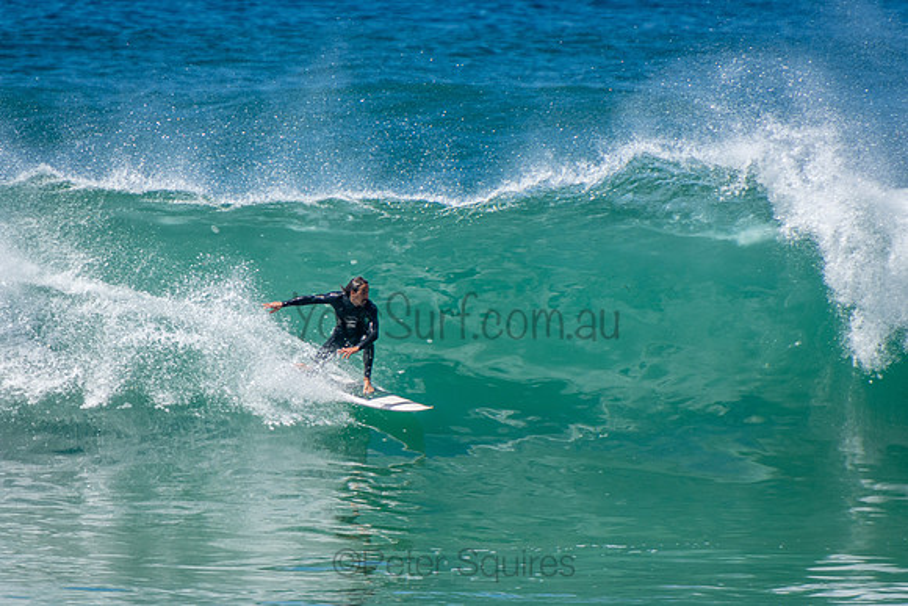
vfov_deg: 2.3
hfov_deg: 3.4
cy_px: 303
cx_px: 454
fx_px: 15136
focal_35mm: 600
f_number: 5.6
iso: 450
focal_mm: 400
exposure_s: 1/2000
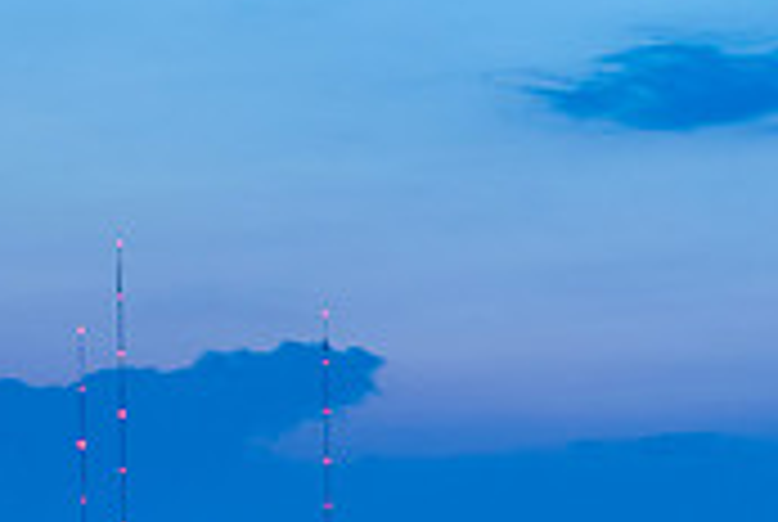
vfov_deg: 4.9
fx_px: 5996
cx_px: 1385
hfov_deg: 7.2
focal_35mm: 277
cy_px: 793
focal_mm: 67
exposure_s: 21
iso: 100
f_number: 14
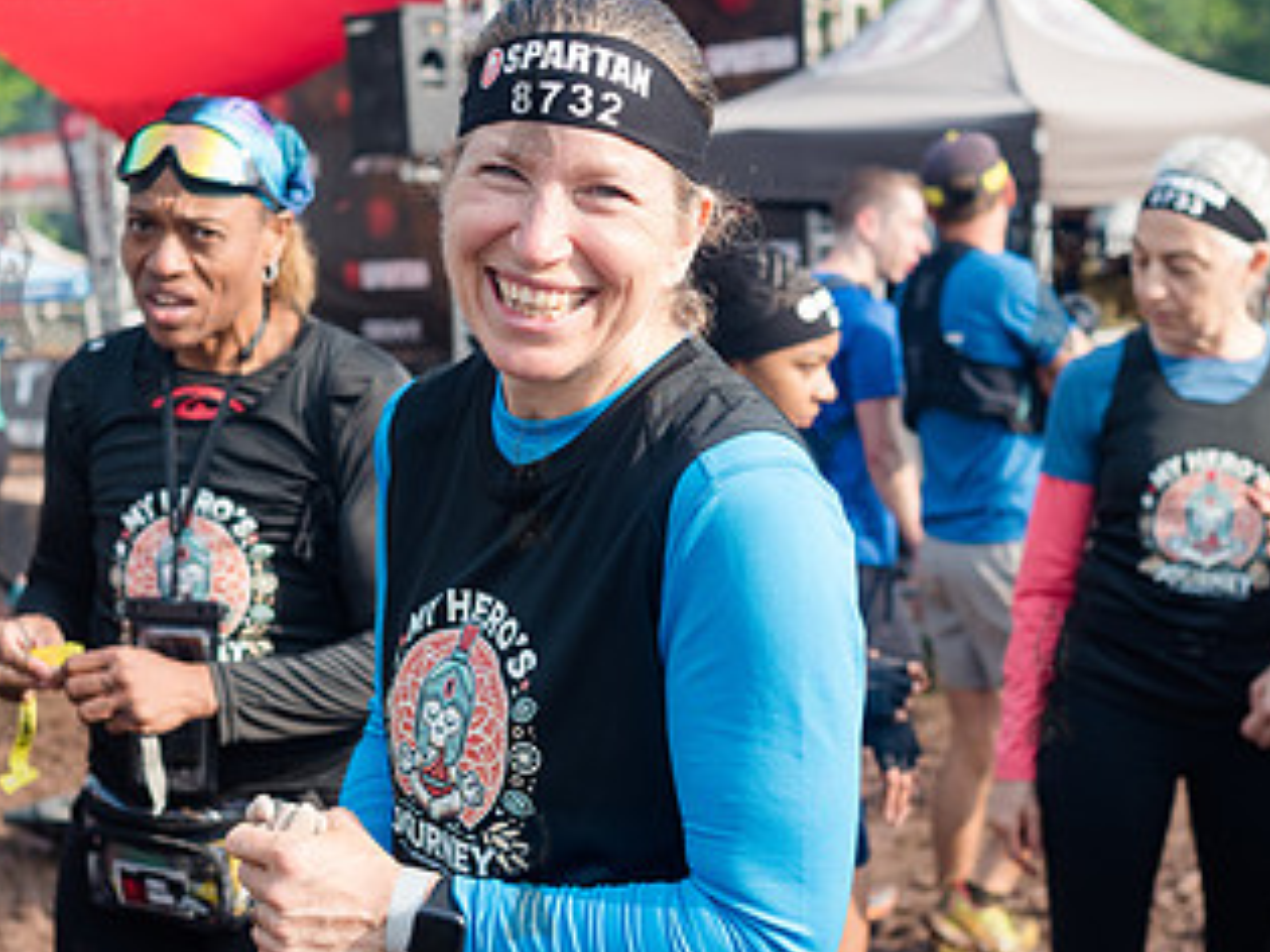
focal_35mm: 62
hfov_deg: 31.1
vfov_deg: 23.6
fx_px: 2274
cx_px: 528
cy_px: 478
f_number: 4
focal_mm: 35
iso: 250
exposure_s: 1/1000
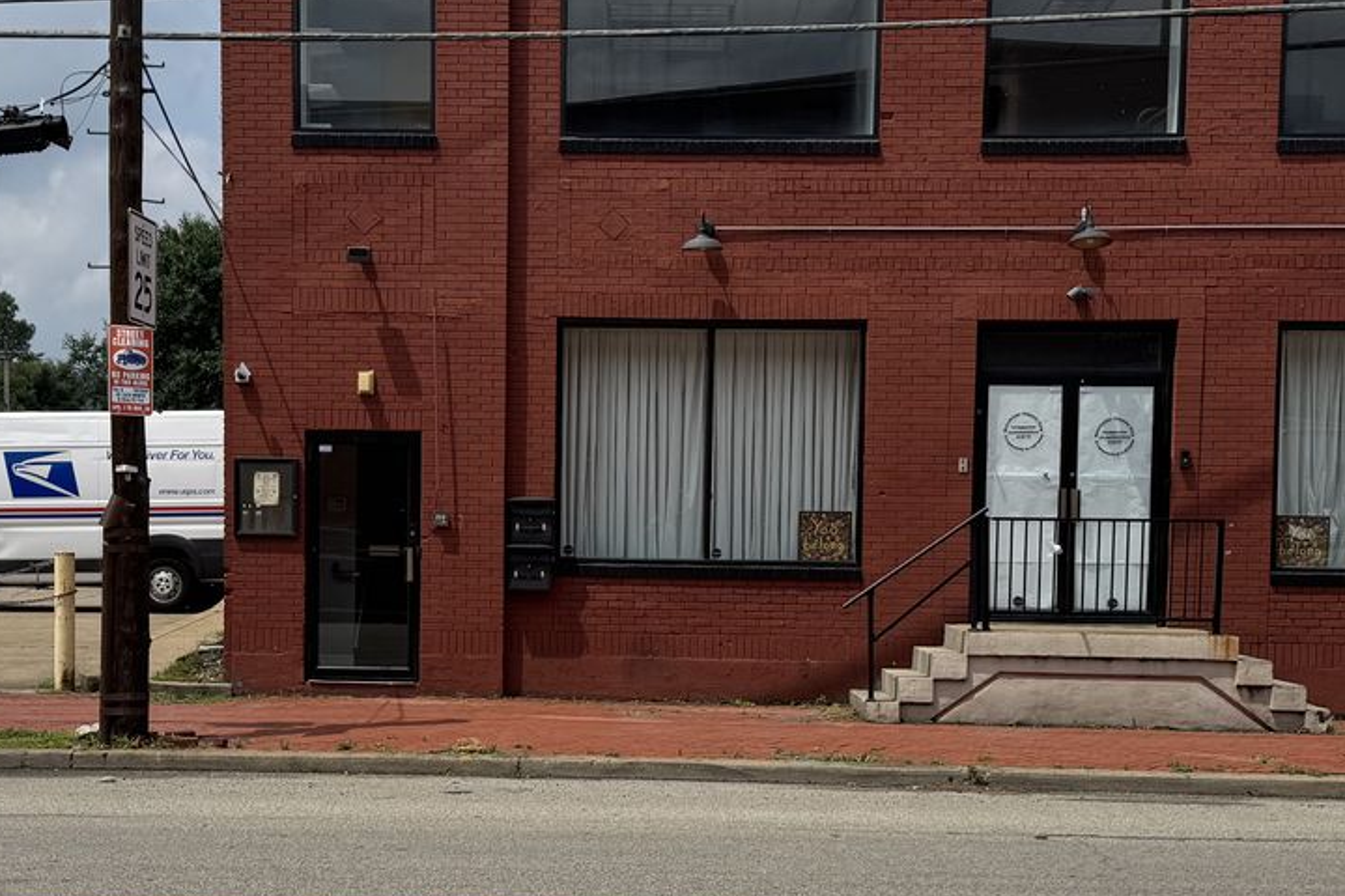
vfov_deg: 25.9
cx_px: 598
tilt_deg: -1.9
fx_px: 1943
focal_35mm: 52
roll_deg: -1.0
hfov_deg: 38.1
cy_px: 591
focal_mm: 6.76
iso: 80
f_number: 1.78
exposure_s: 1/7937
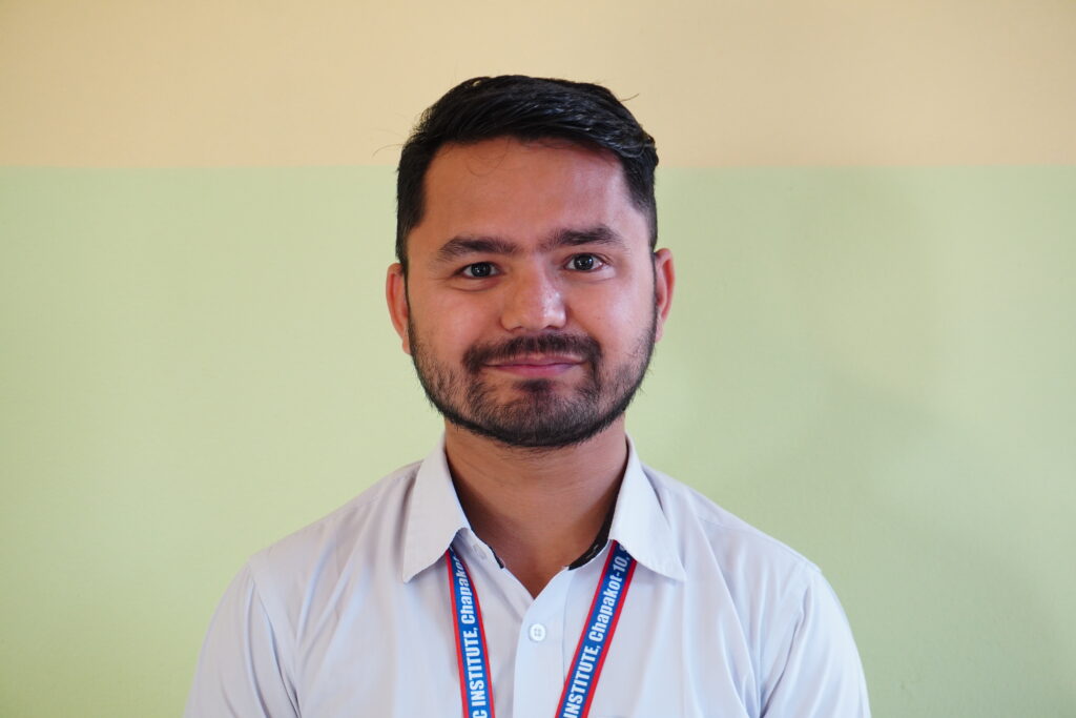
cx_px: 538
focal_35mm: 69
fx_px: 2062
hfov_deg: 29.2
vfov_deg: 19.7
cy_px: 359
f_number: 5.6
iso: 1000
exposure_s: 1/40
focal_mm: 46
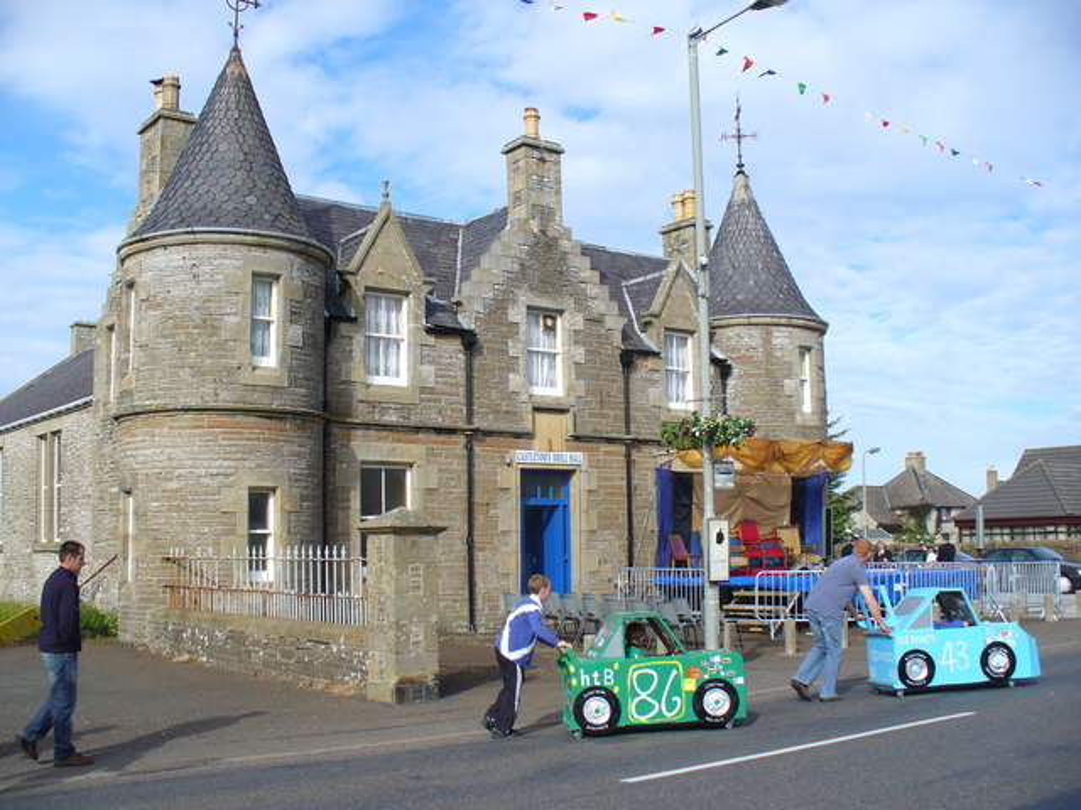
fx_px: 1155
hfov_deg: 50.1
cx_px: 540
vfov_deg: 38.7
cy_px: 405
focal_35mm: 37
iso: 80
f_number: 5.6
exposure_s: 1/250
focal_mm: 6.1
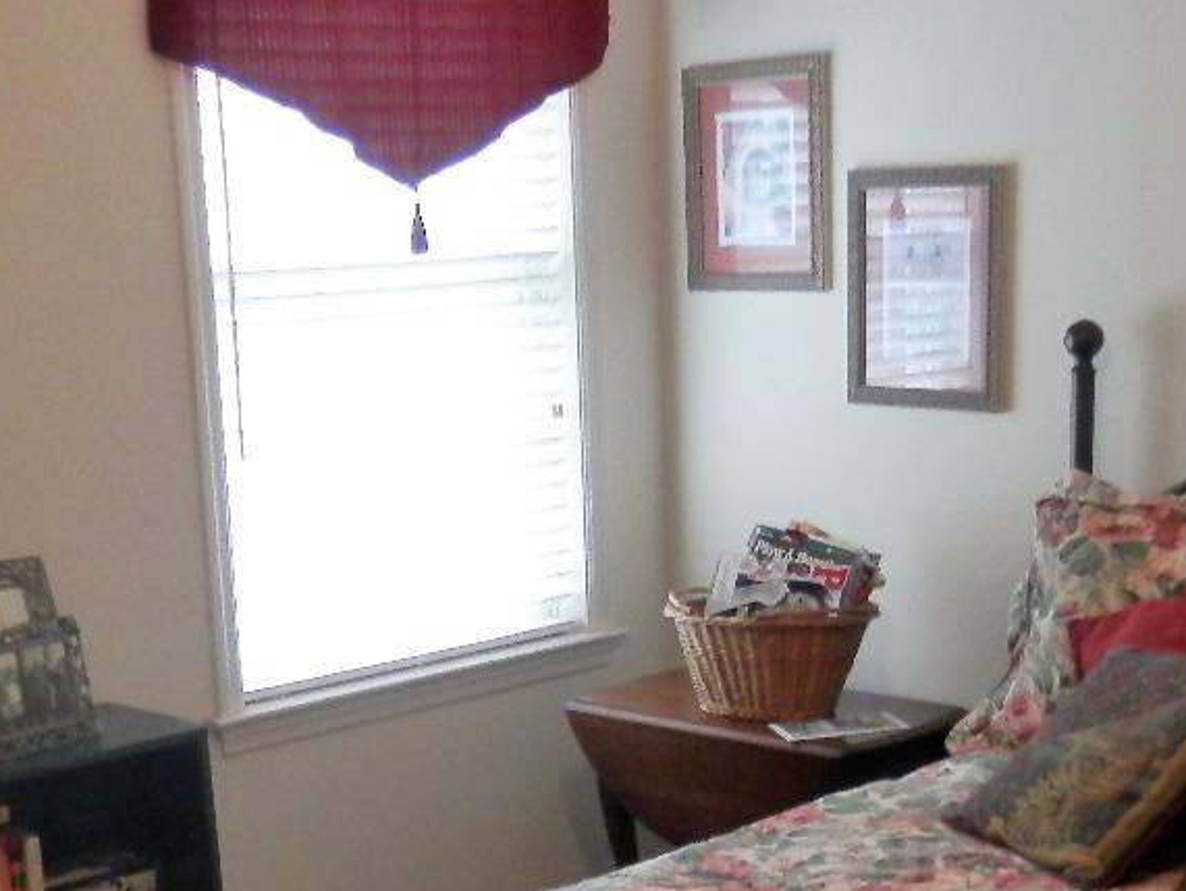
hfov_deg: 30.7
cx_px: 609
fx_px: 2160
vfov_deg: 22.9
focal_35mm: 63
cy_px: 752
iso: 200
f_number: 3
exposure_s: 1/20
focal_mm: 4.5
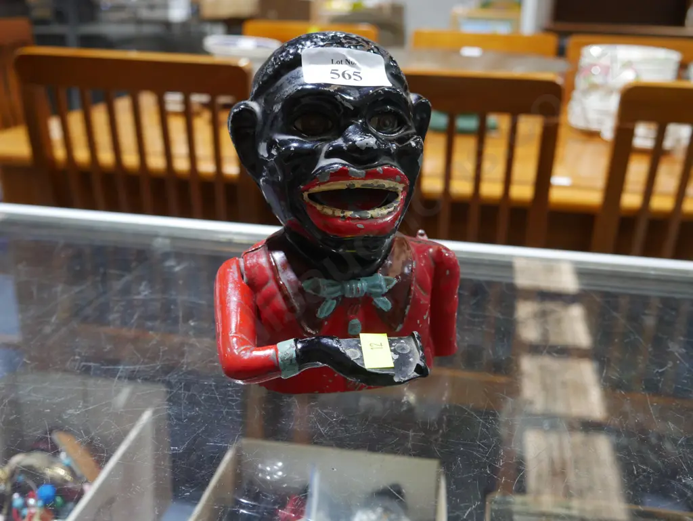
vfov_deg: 37.8
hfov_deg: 49.0
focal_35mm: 38
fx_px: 761
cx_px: 346
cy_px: 260
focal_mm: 19
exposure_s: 1/60
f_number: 4.1
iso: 640
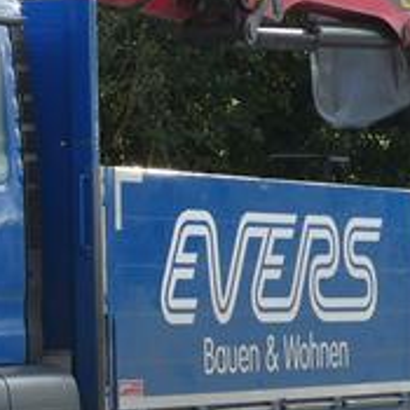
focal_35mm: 230
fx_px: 3082
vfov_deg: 7.6
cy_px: 122
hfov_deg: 7.6
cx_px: -52
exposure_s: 1/250
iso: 80
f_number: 4.2
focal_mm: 10.3
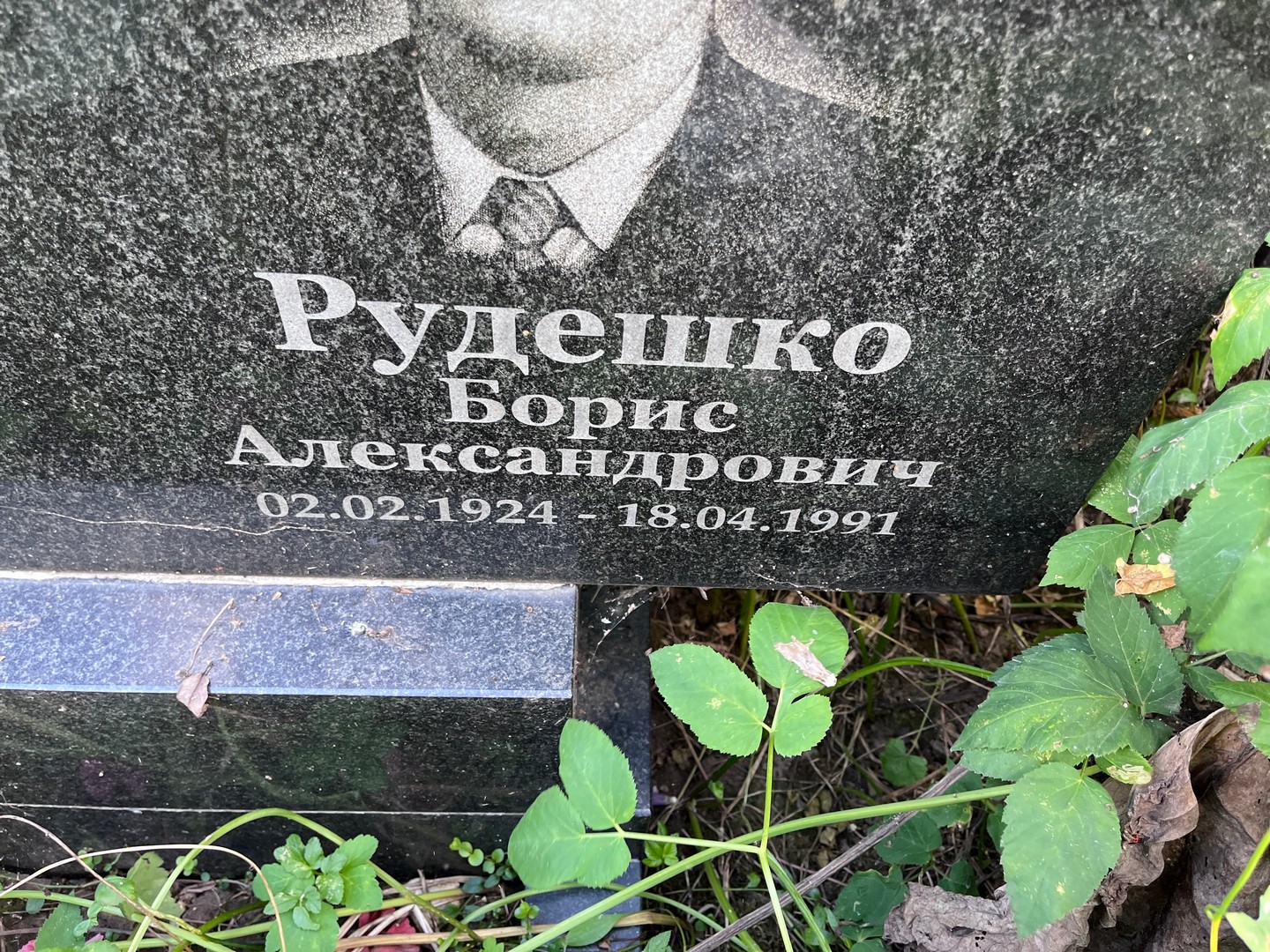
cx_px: 635
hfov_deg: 67.3
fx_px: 954
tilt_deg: -45.1
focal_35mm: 26
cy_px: 476
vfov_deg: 53.1
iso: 125
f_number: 1.6
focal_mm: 5.1
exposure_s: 1/111
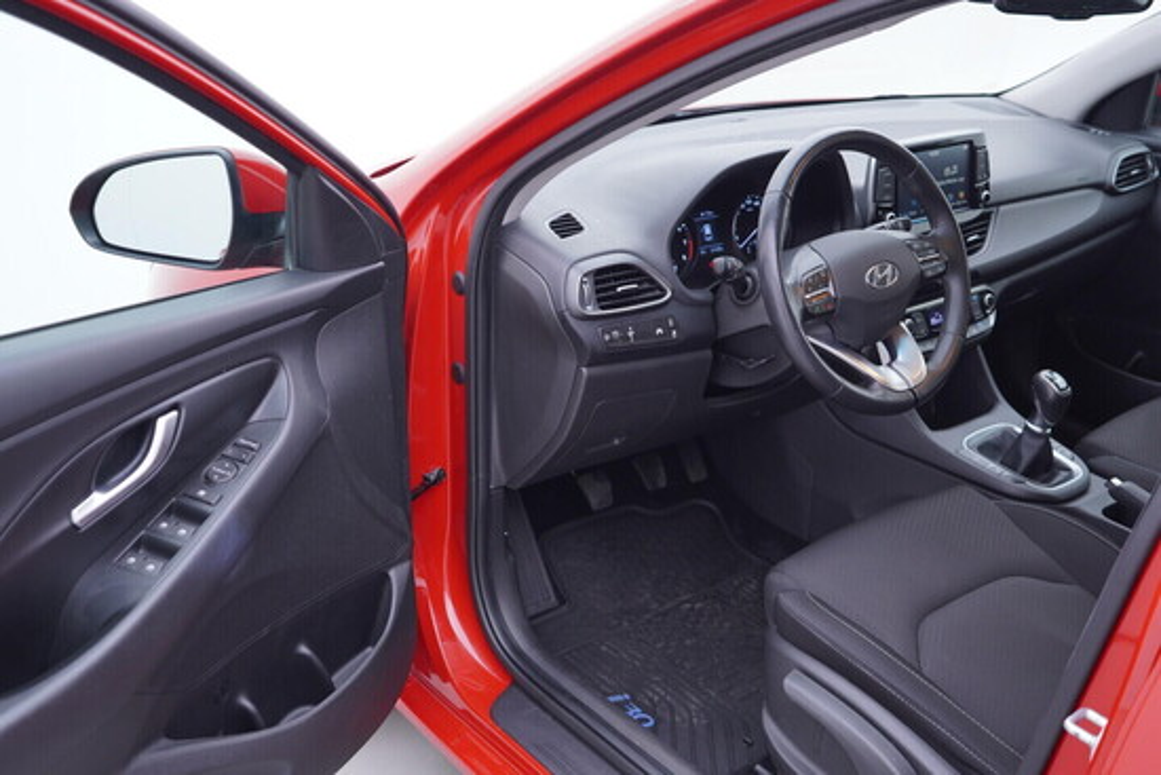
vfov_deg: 36.9
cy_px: 388
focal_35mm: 36
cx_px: 580
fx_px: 1161
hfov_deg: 53.1
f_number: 2.8
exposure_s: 1/40
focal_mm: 24
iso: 160
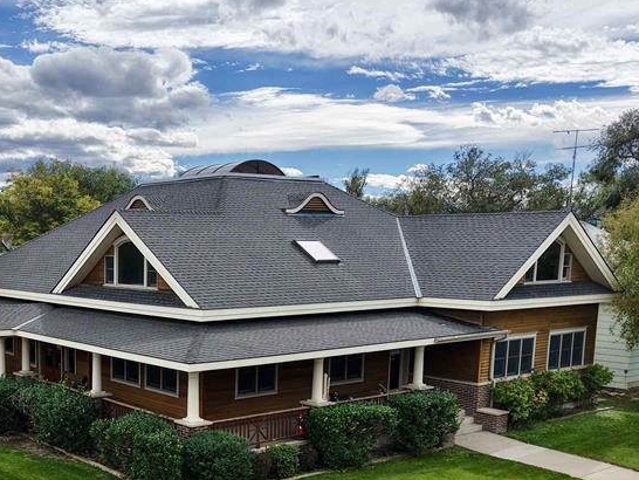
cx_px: 115
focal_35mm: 45
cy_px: 370
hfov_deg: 40.1
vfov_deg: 31.5
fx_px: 831
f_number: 1.8
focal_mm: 8.67
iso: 270
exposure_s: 1/8000
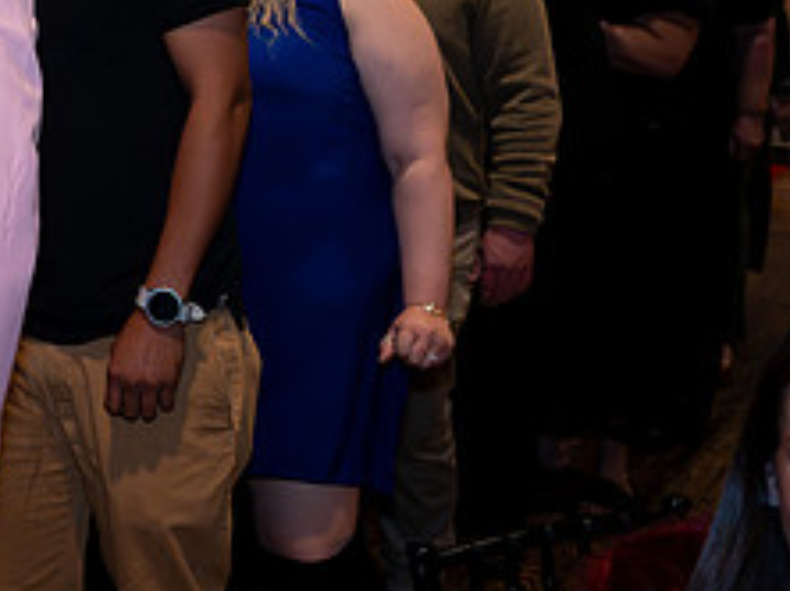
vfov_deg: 16.4
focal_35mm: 88
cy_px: -5
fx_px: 2006
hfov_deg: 20.4
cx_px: -235
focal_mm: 35
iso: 6400
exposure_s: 1/250
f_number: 5
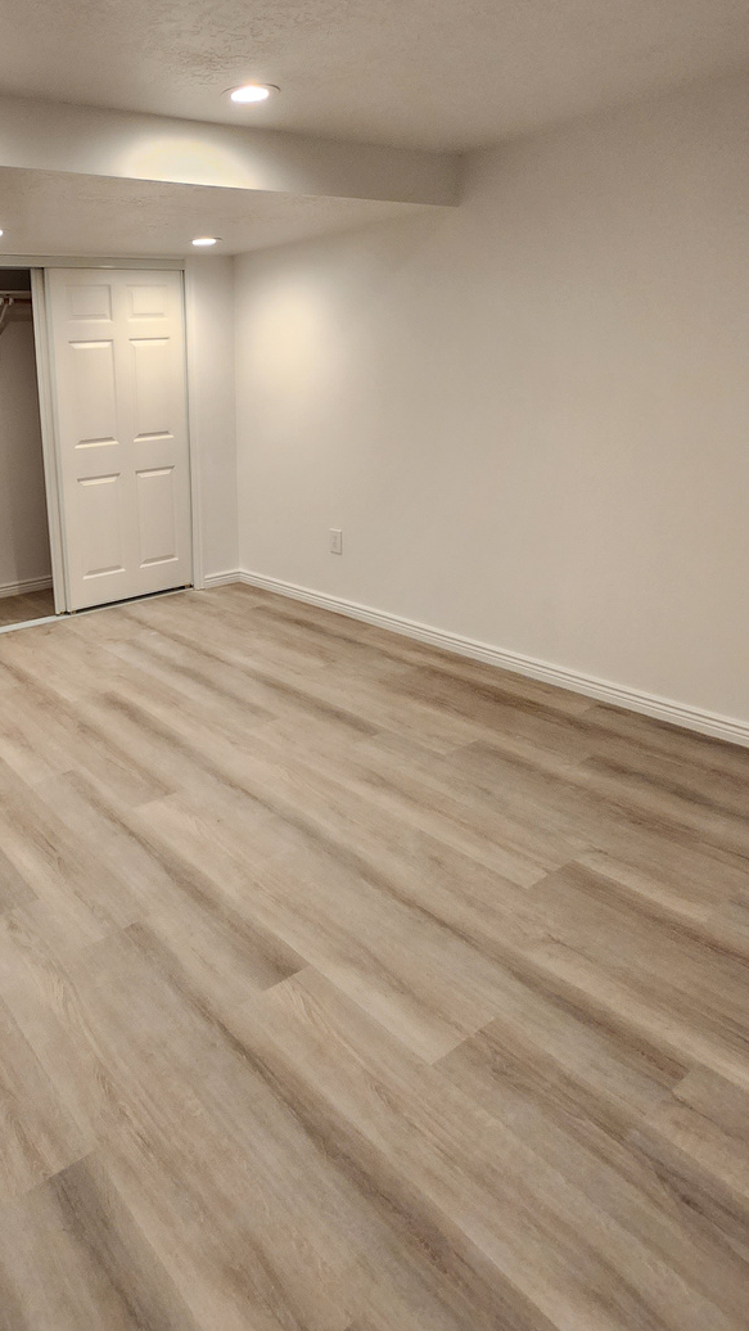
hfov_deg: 49.1
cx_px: 107
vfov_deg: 82.5
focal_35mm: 21
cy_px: 515
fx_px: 741
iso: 200
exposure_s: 1/60
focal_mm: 1.7
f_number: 2.2
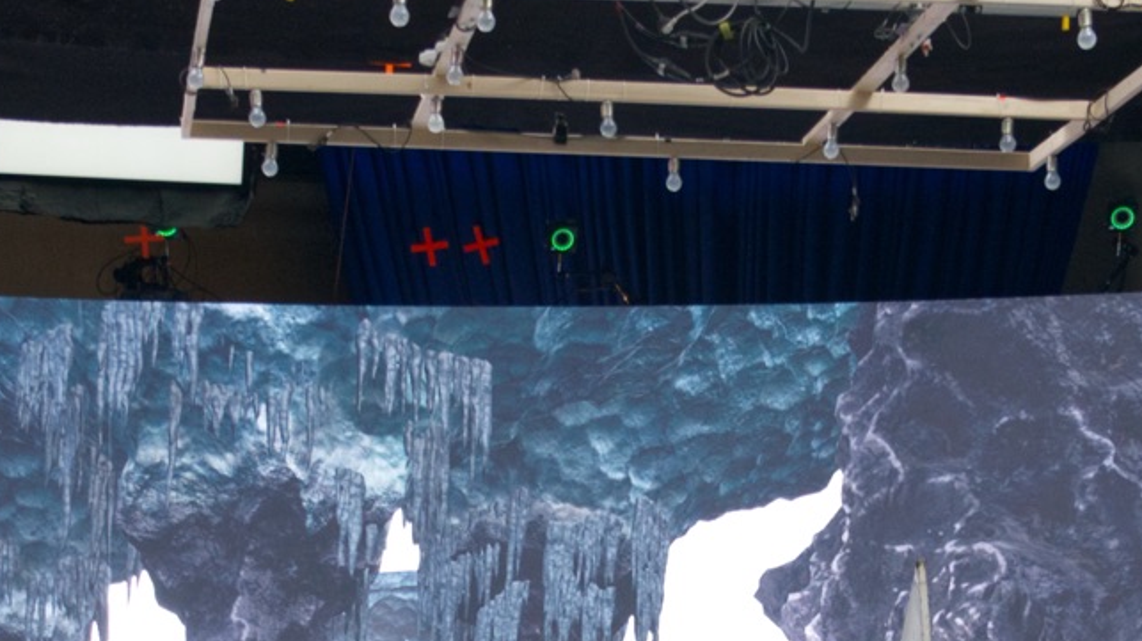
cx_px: 572
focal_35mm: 107
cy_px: 864
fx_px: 3239
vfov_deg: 11.0
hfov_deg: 20.0
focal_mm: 15.3
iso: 400
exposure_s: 1/25
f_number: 4
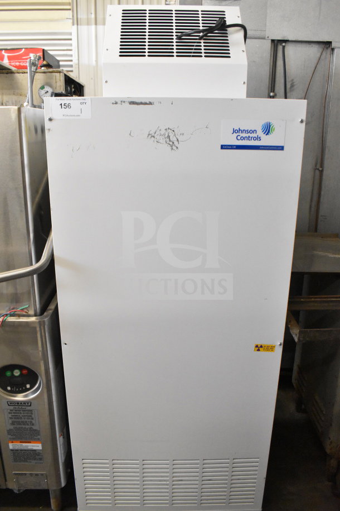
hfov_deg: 47.9
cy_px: 256
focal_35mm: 27
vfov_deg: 67.4
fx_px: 382
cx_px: 170
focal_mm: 18
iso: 6400
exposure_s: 1/200
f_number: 7.1
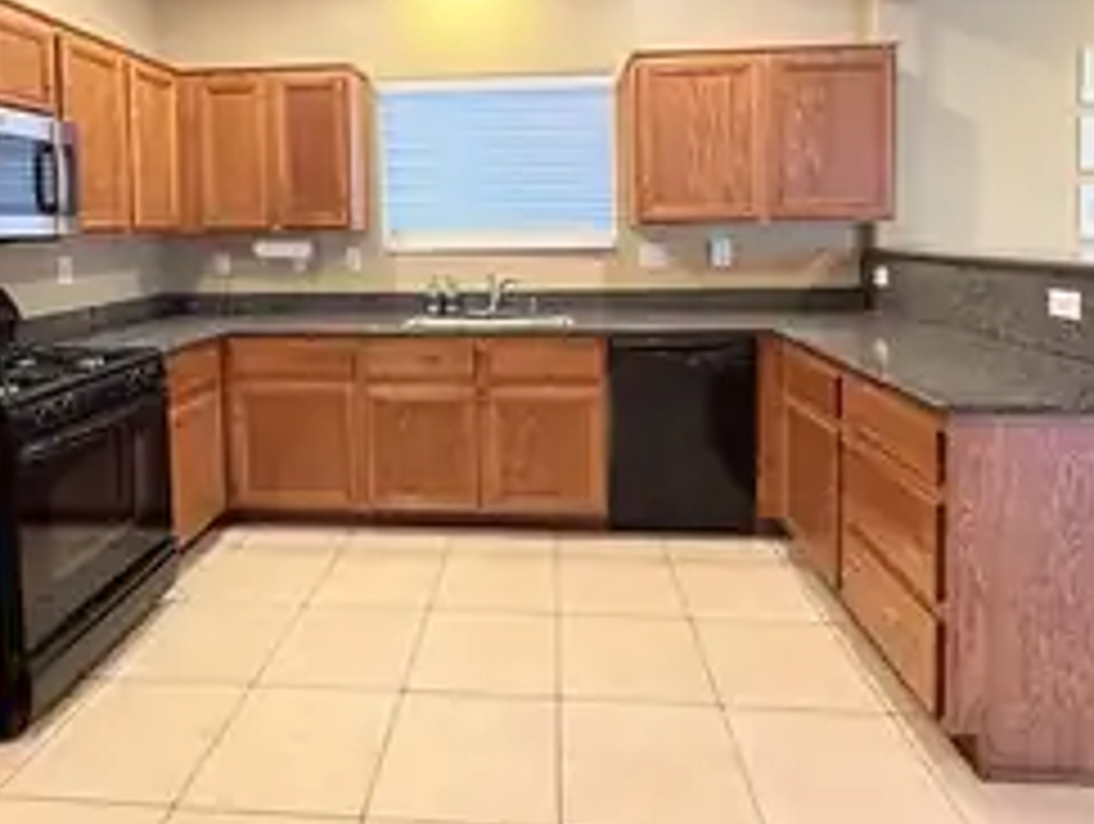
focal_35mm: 23
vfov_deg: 57.3
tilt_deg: -2.3
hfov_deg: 73.6
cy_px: 257
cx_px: 486
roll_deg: +1.8
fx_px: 728
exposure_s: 1/40
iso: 640
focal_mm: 2.22
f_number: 2.2
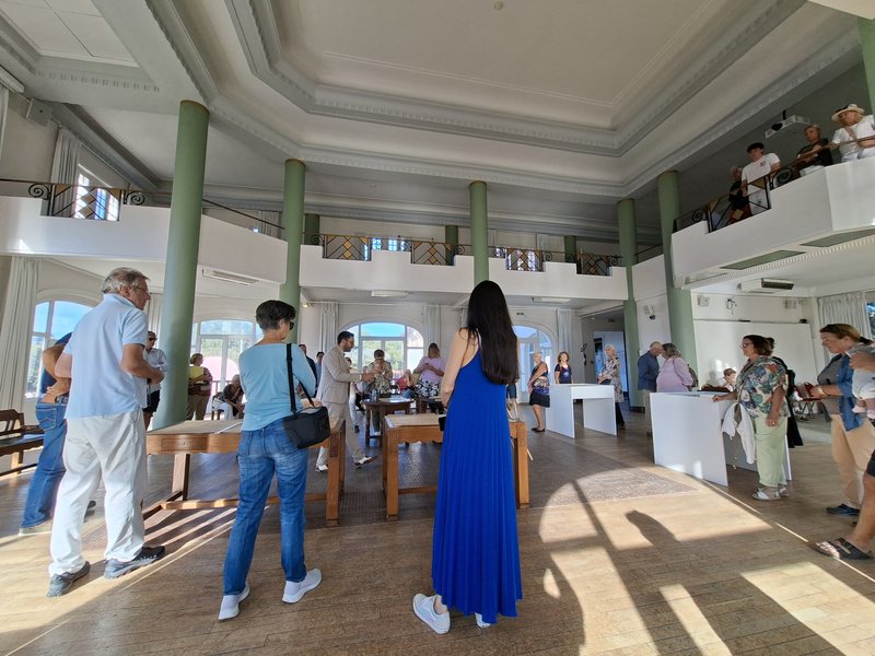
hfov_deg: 106.2
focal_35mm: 13
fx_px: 329
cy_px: 328
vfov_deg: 89.9
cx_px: 438
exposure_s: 1/155
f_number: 2.2
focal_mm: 1.74
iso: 40
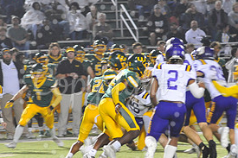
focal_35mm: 422
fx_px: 2788
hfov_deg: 4.9
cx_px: 101
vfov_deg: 3.3
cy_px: 86
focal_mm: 200
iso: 4000
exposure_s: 1/160
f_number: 4
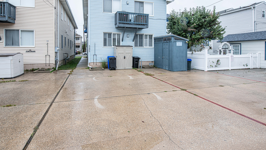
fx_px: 127
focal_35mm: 18
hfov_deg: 92.4
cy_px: 52
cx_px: 122
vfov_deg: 59.8
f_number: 9
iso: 500
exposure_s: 1/80
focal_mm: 14
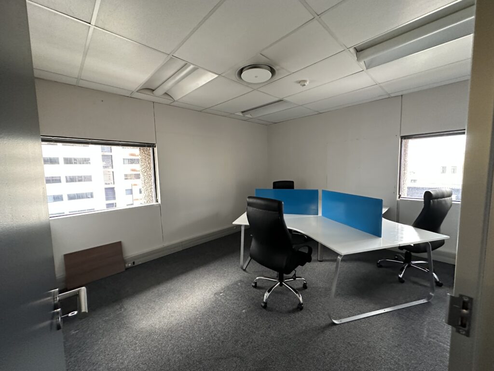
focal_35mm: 14
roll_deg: +1.0
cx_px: 247
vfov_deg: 85.7
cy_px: 186
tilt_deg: -7.4
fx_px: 200
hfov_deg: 102.1
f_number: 2.2
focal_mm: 2.22
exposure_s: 1/50
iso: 640
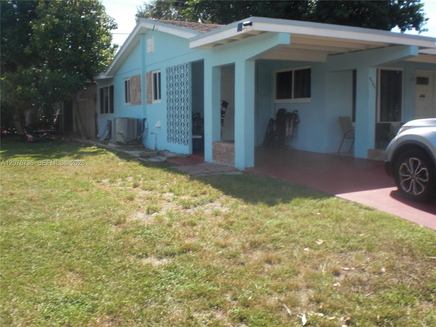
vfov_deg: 37.7
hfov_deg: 49.0
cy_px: 164
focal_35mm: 38
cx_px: 218
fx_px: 479
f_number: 5.6
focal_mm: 6.3
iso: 64
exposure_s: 1/200
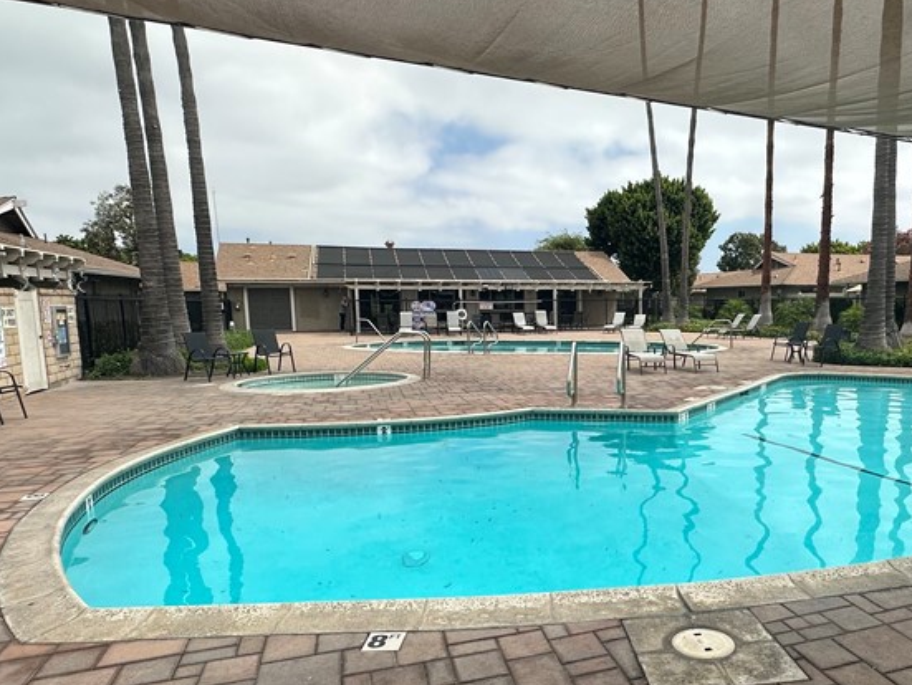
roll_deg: +0.0
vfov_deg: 52.9
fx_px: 685
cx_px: 602
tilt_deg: -8.0
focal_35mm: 26
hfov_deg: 65.6
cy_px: 400
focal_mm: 2.22
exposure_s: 1/3509
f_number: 2.2
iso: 50
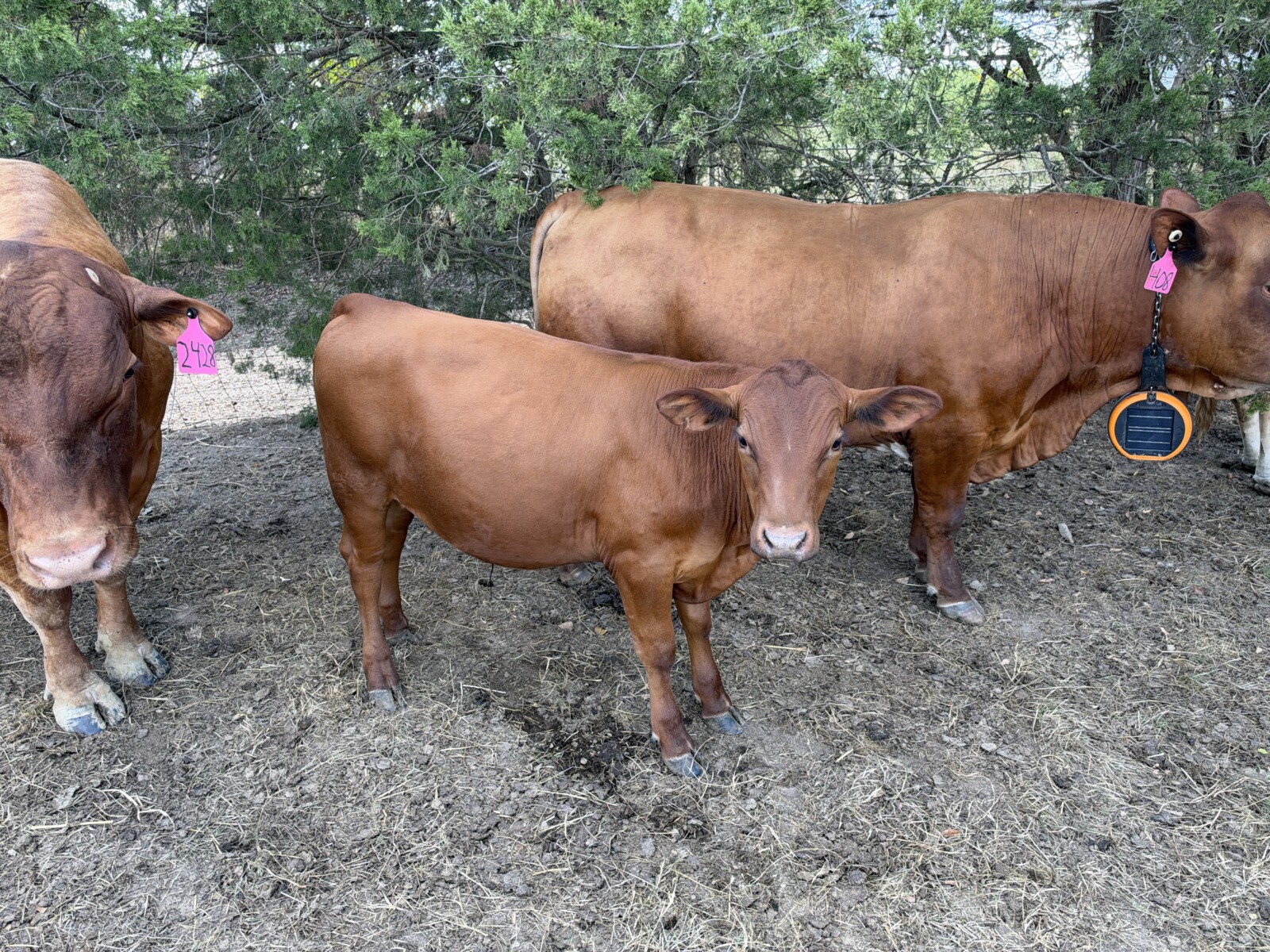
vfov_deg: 56.8
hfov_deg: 71.6
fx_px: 881
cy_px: 476
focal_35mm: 24
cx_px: 635
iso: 64
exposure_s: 1/192
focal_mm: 6.93
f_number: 1.8
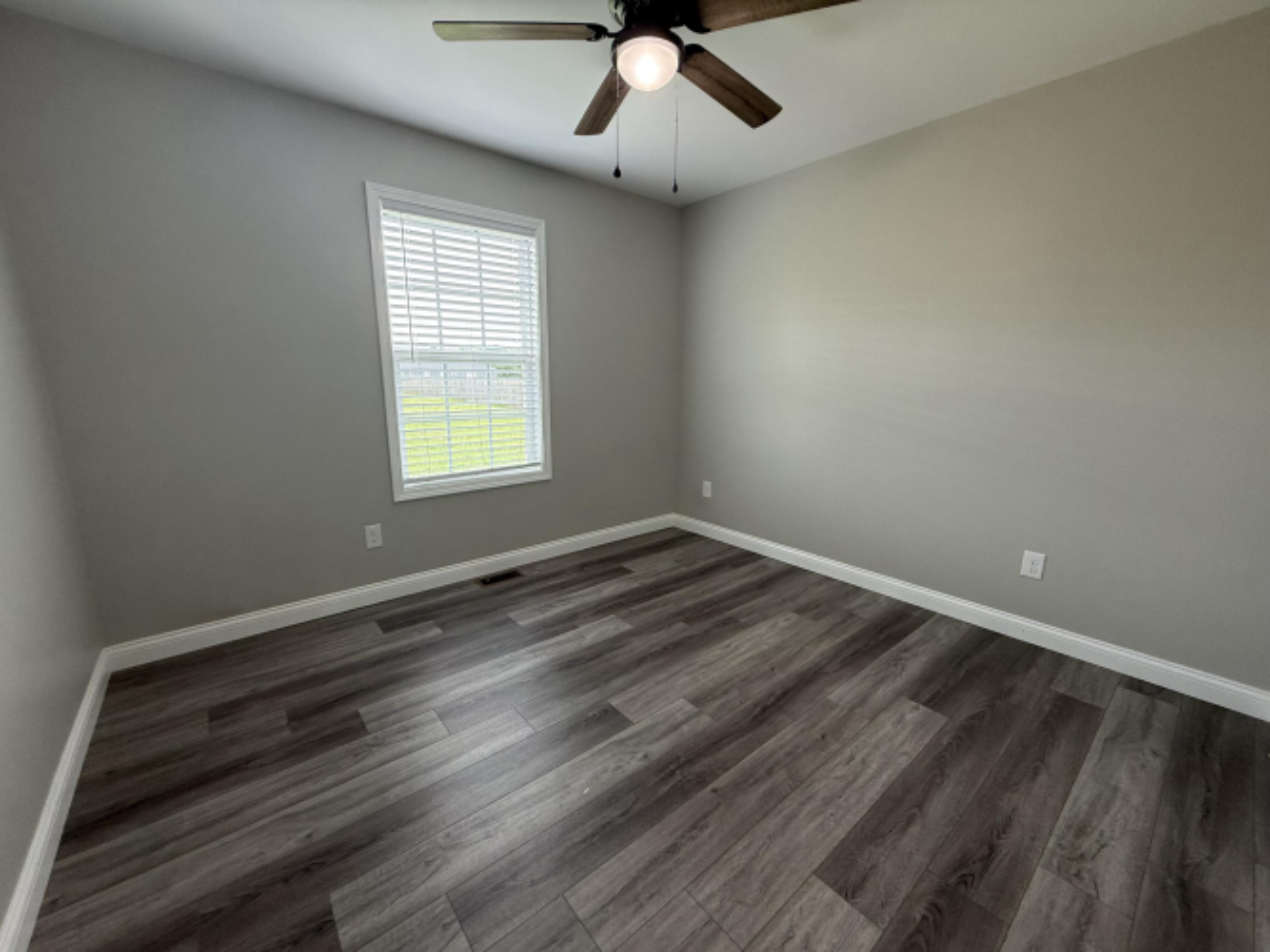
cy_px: 476
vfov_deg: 85.7
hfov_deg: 102.1
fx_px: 514
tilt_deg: -10.5
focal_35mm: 14
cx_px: 635
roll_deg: -0.7
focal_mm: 2.22
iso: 200
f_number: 2.2
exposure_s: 1/120
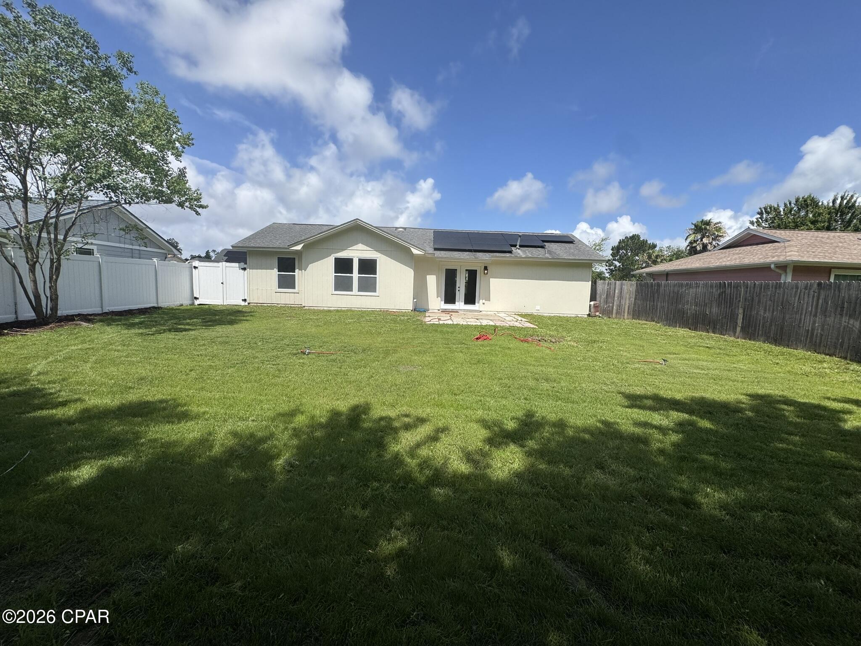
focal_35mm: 14
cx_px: 430
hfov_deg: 102.1
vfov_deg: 85.7
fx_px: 348
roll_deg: -3.0
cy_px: 323
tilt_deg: -5.9
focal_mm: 2.22
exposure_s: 1/2674
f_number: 2.2
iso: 50
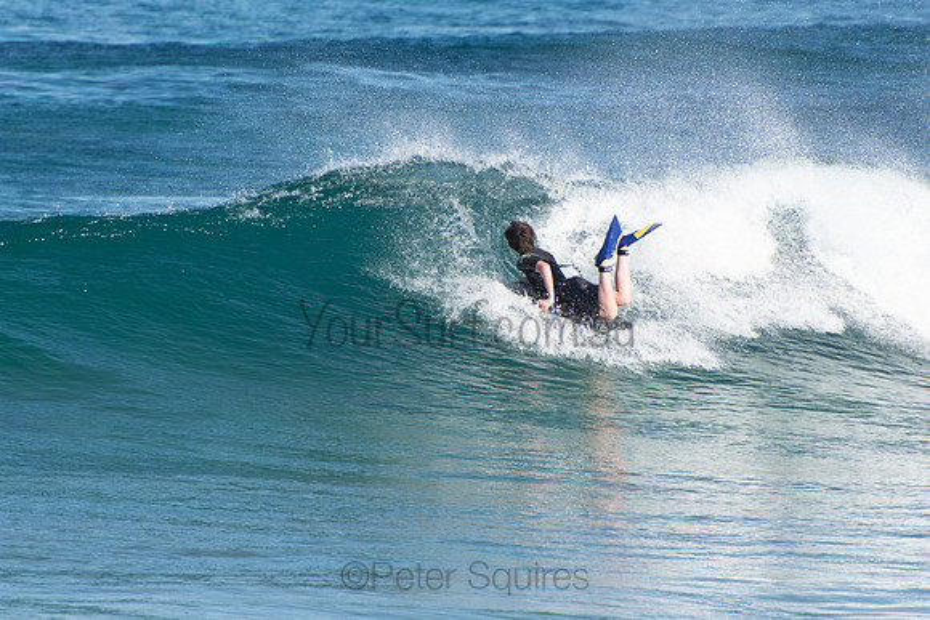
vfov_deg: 2.3
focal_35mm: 600
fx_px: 15503
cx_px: 465
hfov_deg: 3.4
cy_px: 310
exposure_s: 1/1250
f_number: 5.6
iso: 360
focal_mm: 400
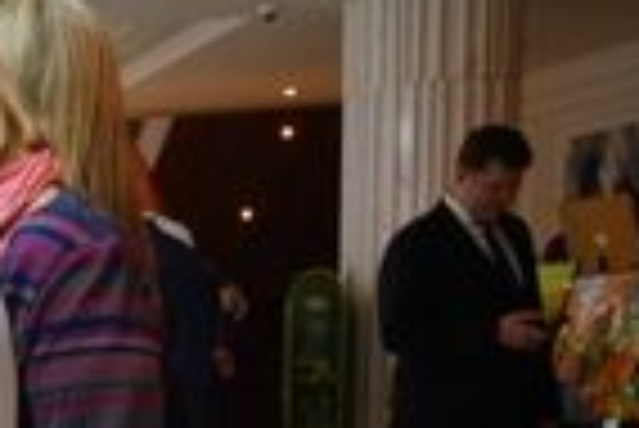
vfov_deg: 10.9
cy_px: 757
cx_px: -641
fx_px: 2097
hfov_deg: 14.4
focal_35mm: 118
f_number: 5
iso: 1600
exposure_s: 1/250
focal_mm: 24
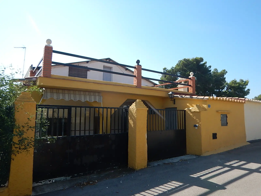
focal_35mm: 24
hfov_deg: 71.6
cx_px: 130
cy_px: 98
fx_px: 181
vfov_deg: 56.8
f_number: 2.8
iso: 125
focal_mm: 4.3
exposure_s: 1/1250
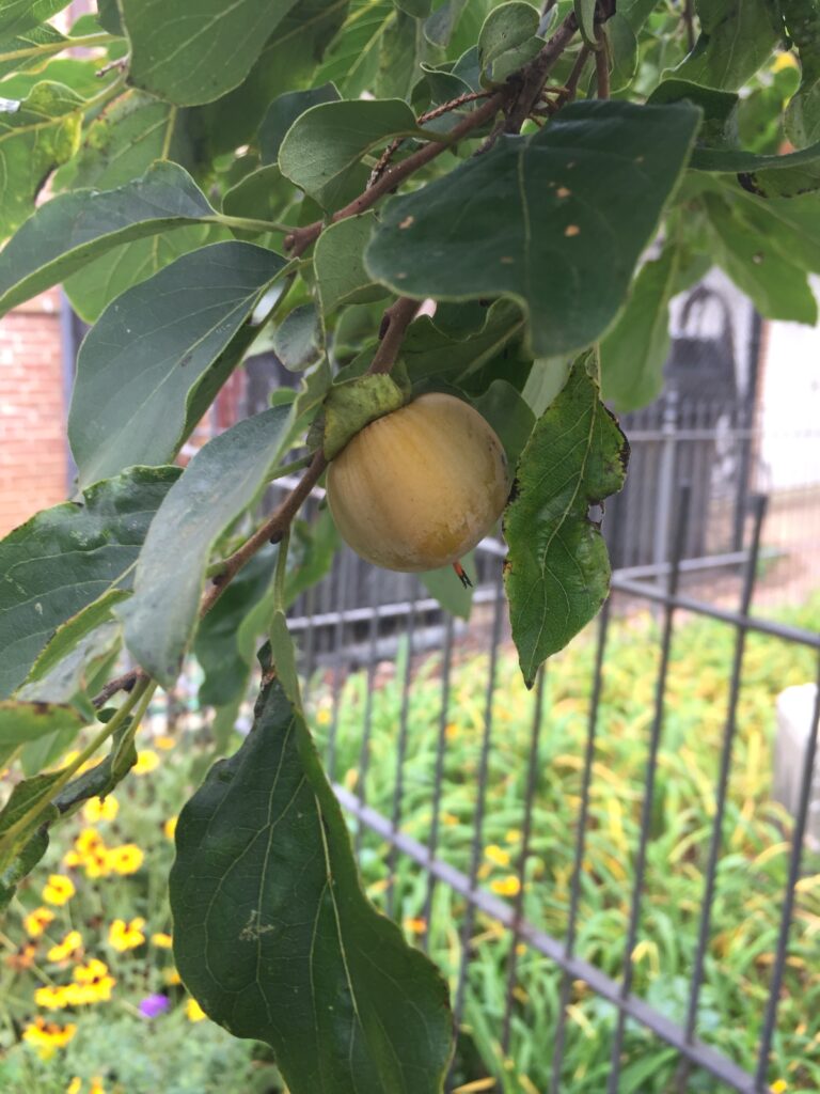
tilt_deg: -11.6
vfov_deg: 61.7
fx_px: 916
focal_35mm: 29
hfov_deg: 48.2
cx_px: 410
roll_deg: -0.7
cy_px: 547
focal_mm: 4.15
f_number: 2.2
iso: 32
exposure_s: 1/60
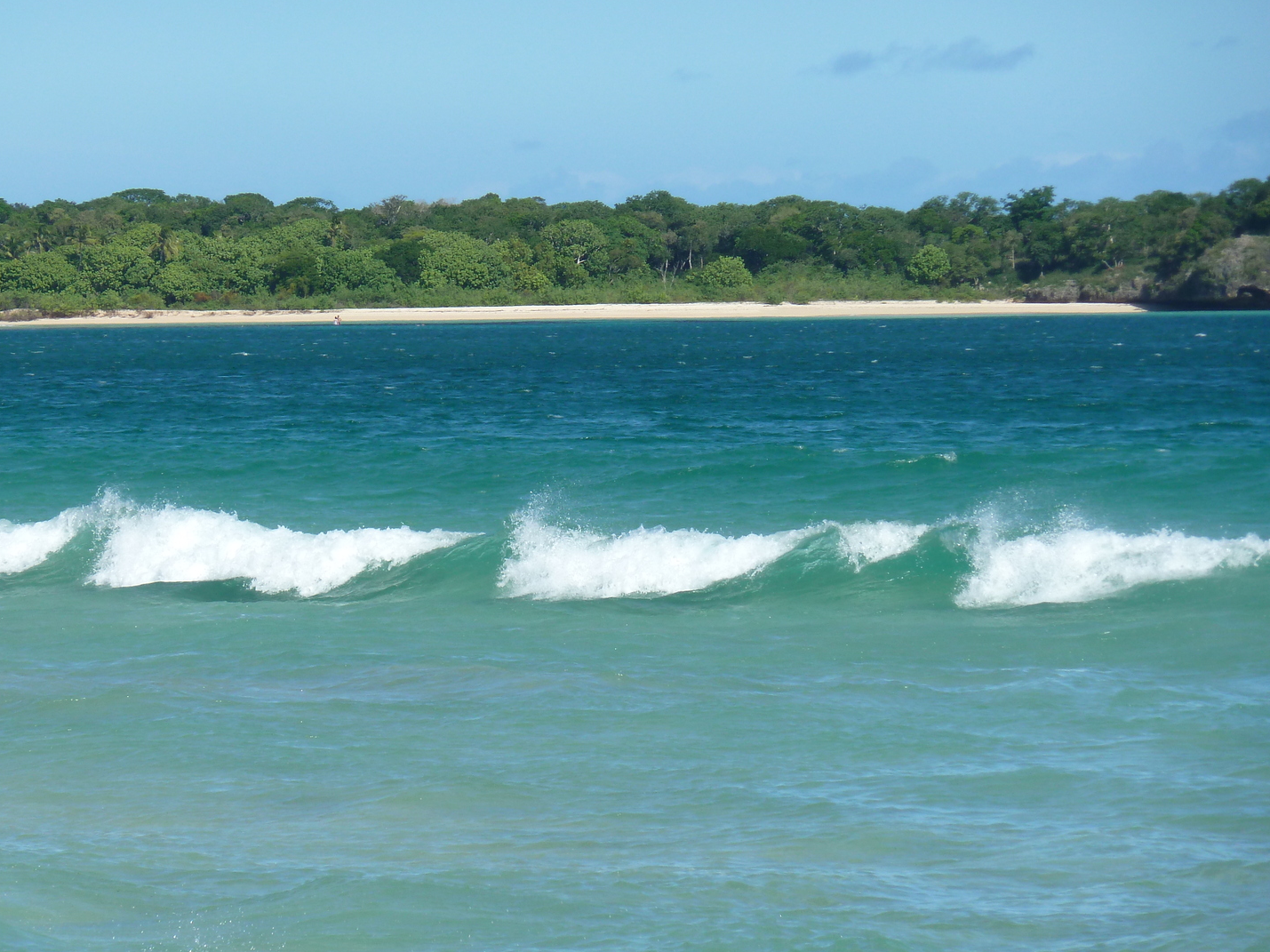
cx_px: 580
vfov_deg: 5.9
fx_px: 9243
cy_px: 471
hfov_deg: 7.9
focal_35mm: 252
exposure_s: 1/640
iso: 125
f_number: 5
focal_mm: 37
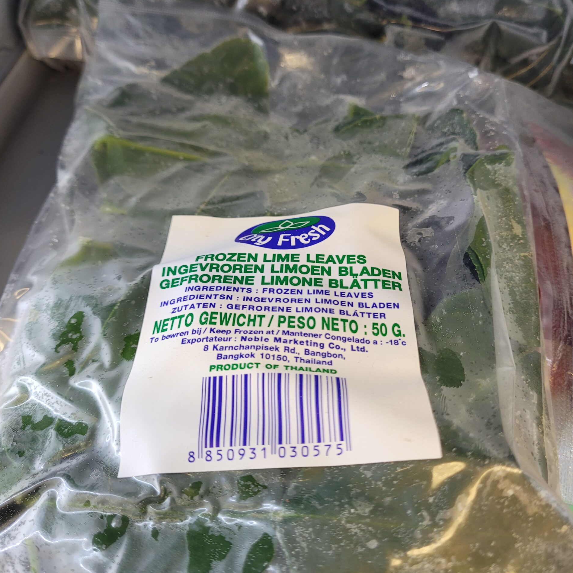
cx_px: 287
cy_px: 274
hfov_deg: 52.5
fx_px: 581
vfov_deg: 52.5
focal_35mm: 31
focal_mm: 5.4
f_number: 1.8
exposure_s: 1/100
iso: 100
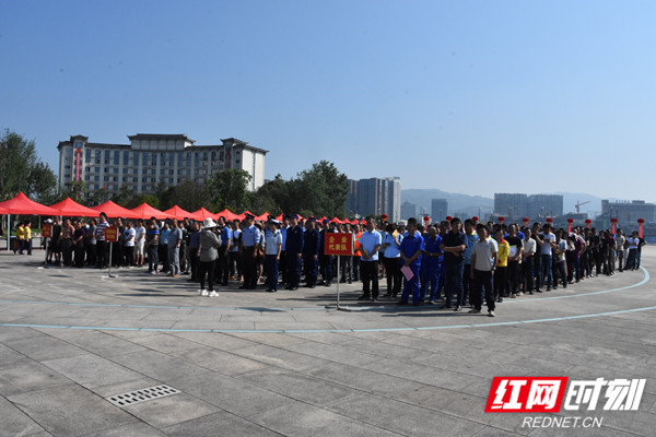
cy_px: 218
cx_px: 328
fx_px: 492
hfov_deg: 67.4
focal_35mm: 27
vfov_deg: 47.9
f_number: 18
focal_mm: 18
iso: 1600
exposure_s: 1/1250
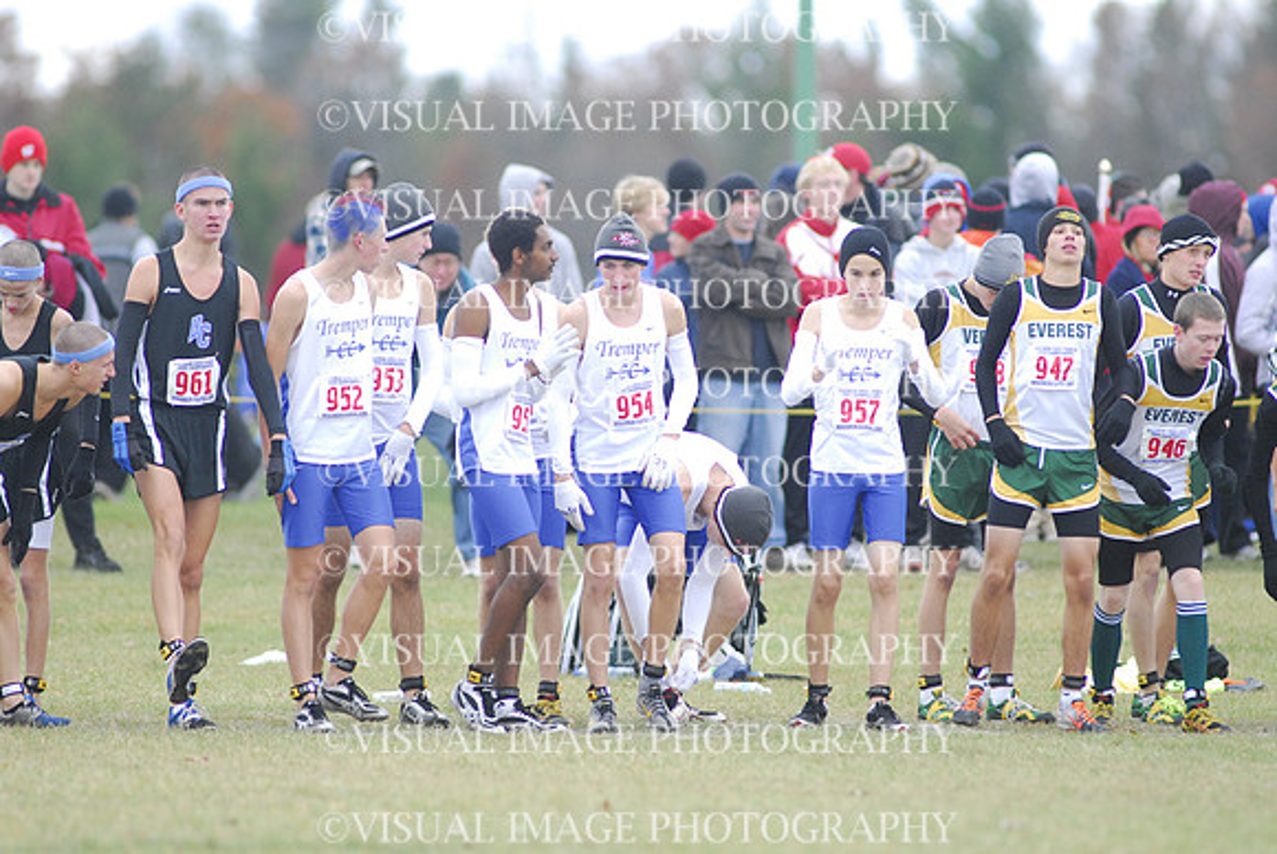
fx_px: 15978
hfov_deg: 4.6
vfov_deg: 3.1
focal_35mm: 450
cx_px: 638
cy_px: 427
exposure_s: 1/500
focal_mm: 300
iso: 800
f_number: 4
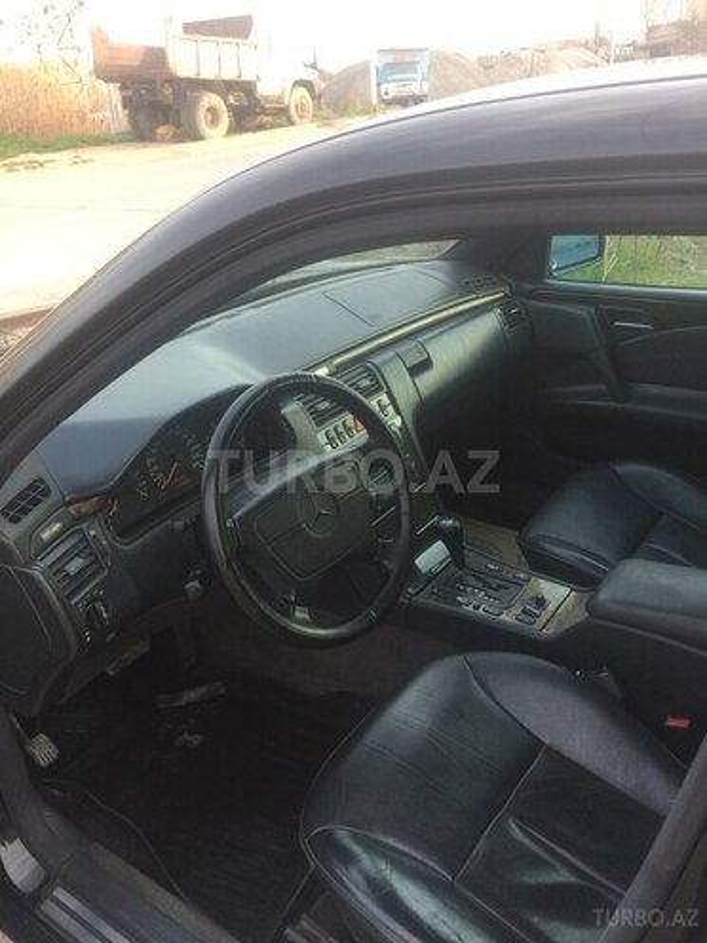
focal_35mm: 29
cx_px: 354
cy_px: 472
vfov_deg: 61.7
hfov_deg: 48.2
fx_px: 790
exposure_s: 1/100
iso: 50
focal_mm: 4.15
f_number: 2.2
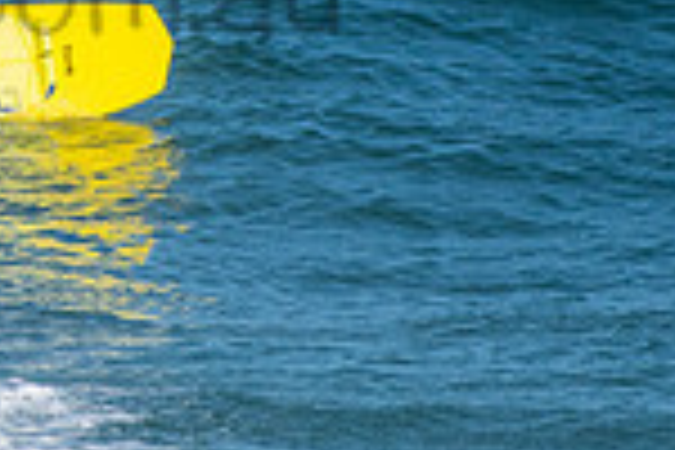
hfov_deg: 1.1
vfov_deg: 0.7
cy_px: -70
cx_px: -135
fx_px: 36335
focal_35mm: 1938
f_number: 5.6
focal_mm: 500
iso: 640
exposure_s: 1/4000
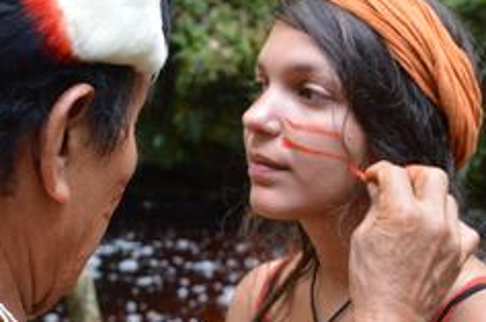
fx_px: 1065
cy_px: 150
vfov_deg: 17.2
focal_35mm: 79
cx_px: 164
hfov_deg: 25.6
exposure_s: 1/60
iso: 400
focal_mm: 25
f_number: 5.6
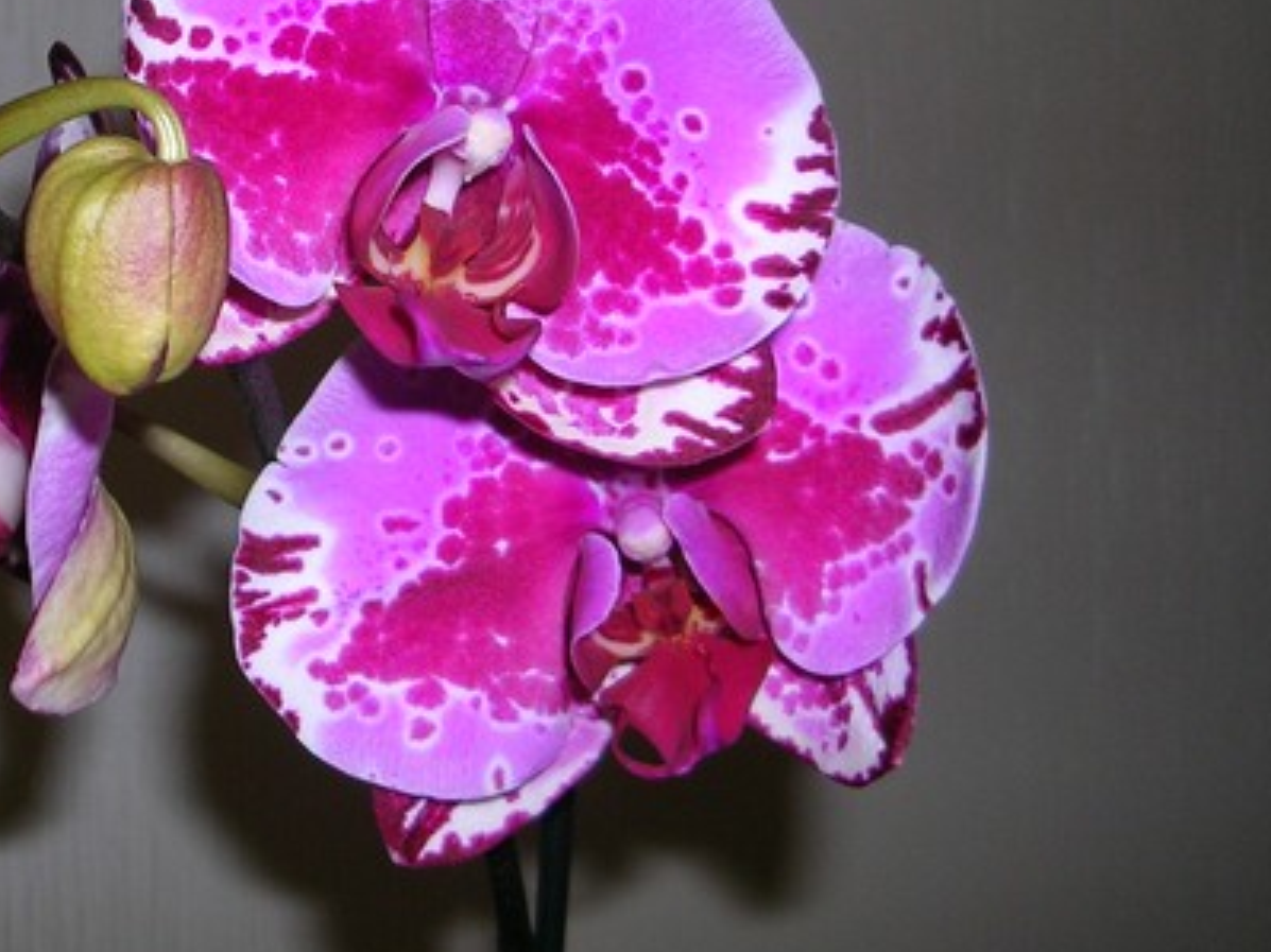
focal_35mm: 61
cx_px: 325
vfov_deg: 23.9
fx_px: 2239
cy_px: 306
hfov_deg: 31.2
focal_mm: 5.8
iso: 50
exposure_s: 1/60.1
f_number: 2.8
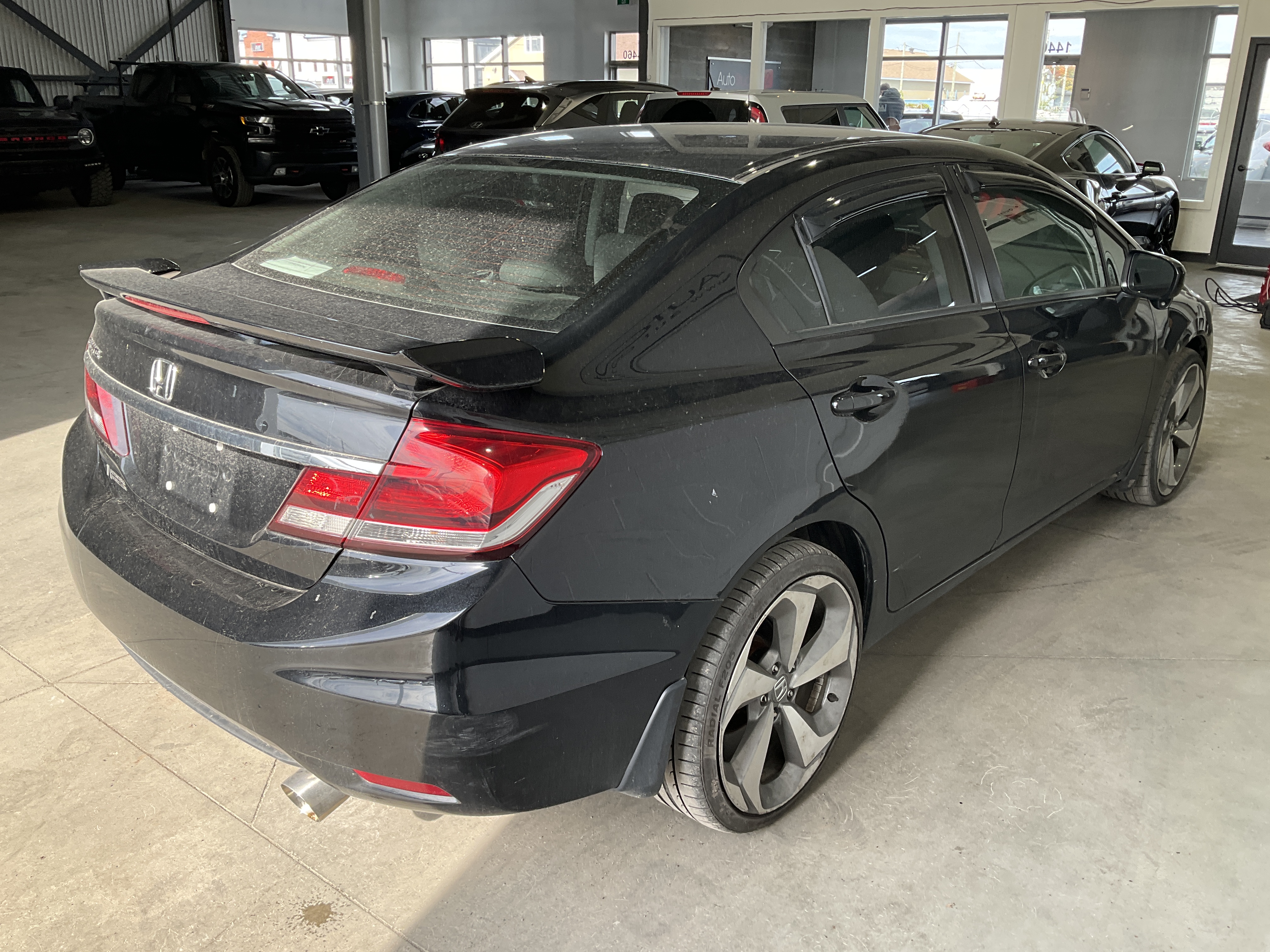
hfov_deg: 61.7
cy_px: 476
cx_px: 635
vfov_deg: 48.2
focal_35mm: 29
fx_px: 1064
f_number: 1.8
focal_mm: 3
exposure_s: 1/134
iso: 32
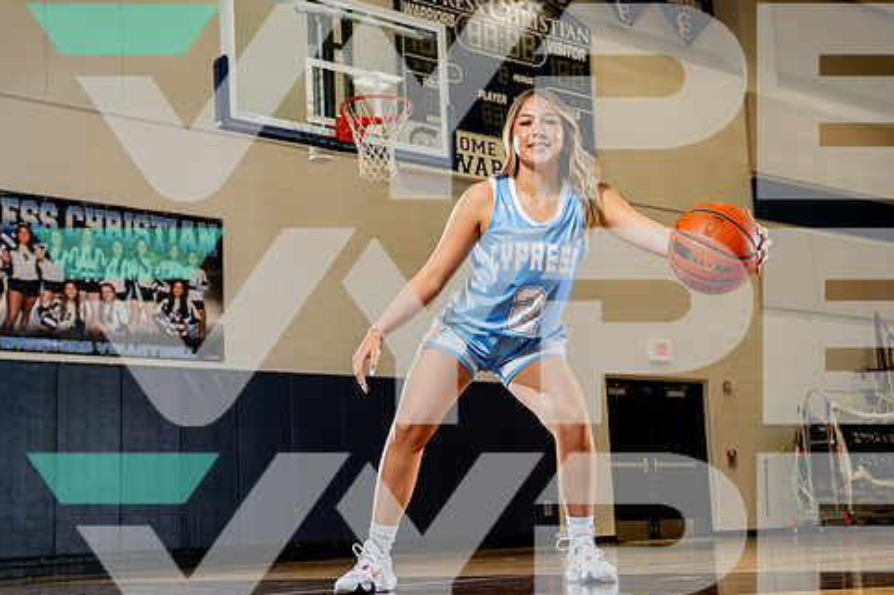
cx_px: 504
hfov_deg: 37.5
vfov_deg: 25.5
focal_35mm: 53
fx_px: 1316
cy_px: 327
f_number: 5.6
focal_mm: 44
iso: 400
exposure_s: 1/250
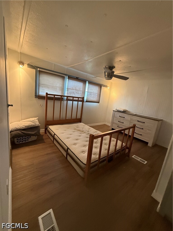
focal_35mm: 14
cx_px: 86
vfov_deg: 102.1
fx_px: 93
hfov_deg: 85.7
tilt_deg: -9.2
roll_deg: -7.7
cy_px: 116
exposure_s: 1/60
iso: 500
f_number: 2.2
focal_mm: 2.22
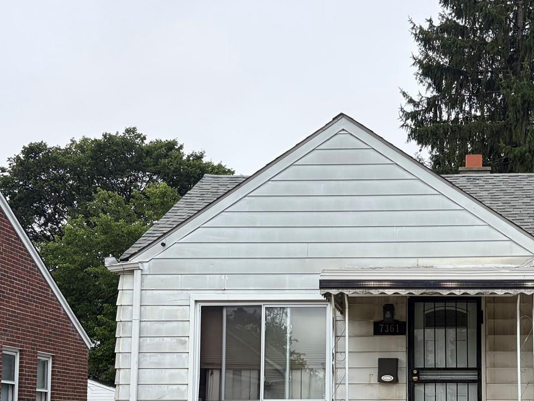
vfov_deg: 25.1
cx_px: 405
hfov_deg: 33.1
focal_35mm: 57
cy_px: 337
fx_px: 880
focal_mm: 5.96
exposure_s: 1/3448
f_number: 1.6
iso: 50
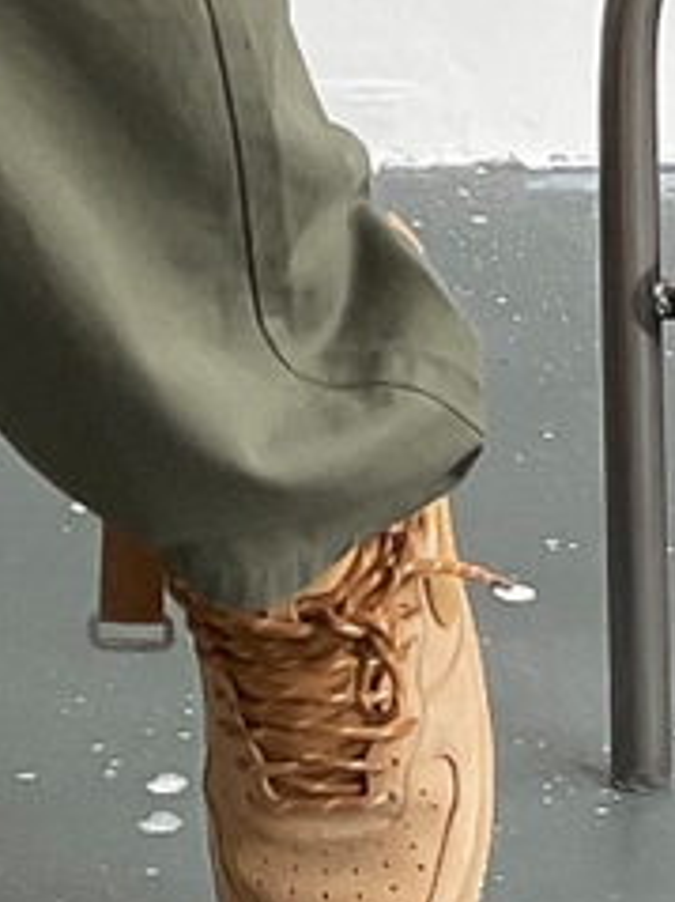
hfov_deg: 7.5
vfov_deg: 9.1
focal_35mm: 194
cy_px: -1310
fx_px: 5048
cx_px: -396
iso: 50
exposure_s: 1/120
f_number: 1.8
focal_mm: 3
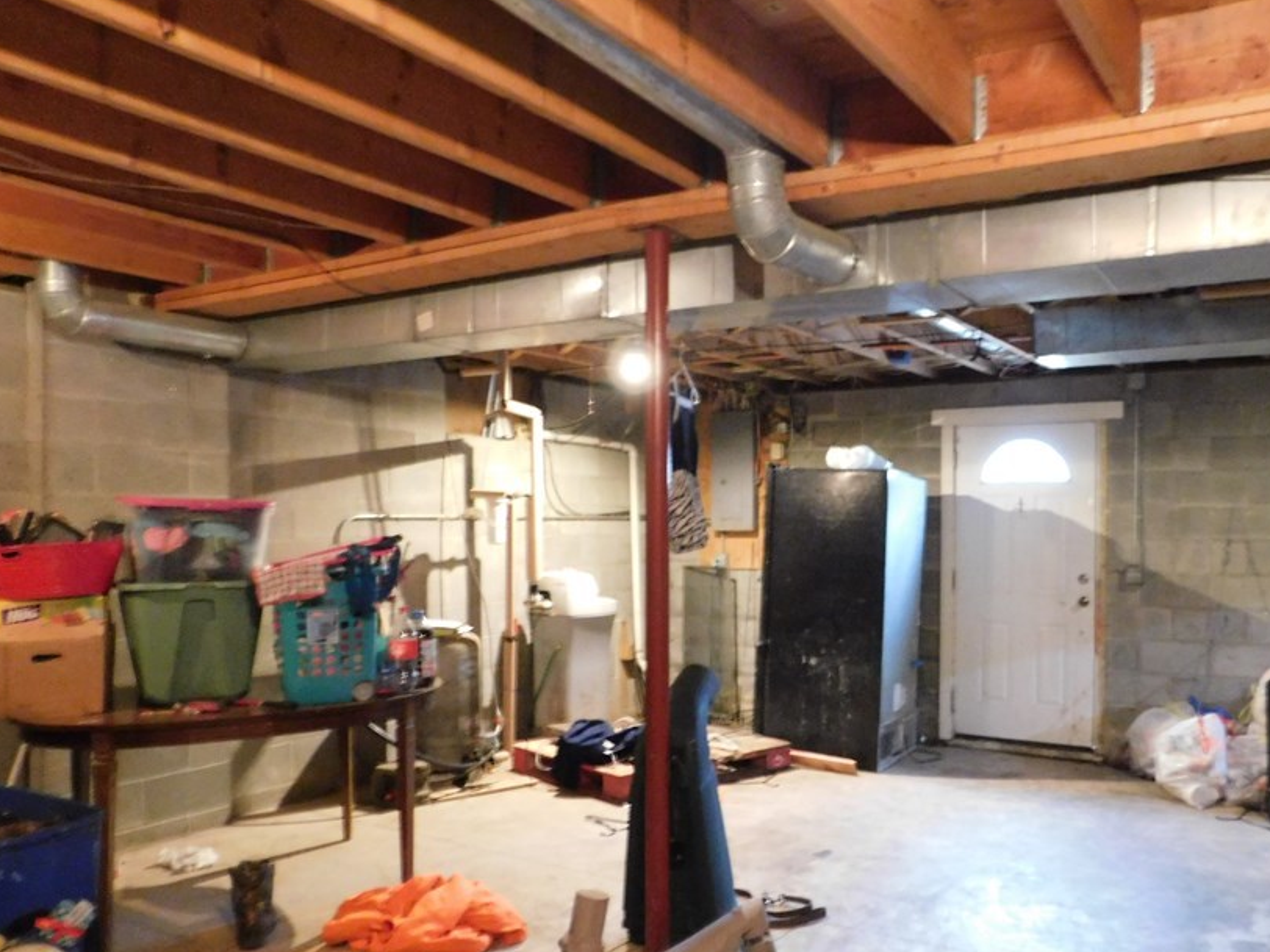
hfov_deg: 61.1
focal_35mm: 29
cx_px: 765
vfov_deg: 48.1
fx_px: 1064
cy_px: 527
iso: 800
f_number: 3
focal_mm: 4
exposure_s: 1/4
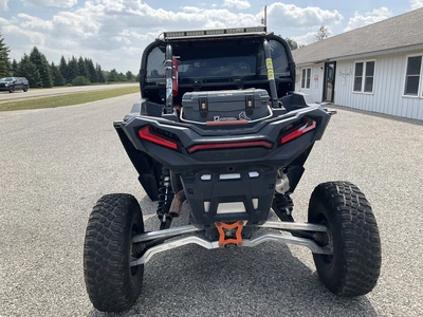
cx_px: 212
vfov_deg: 48.2
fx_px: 354
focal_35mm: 29
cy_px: 158
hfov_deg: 61.7
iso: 25
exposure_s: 1/816
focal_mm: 3
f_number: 1.8
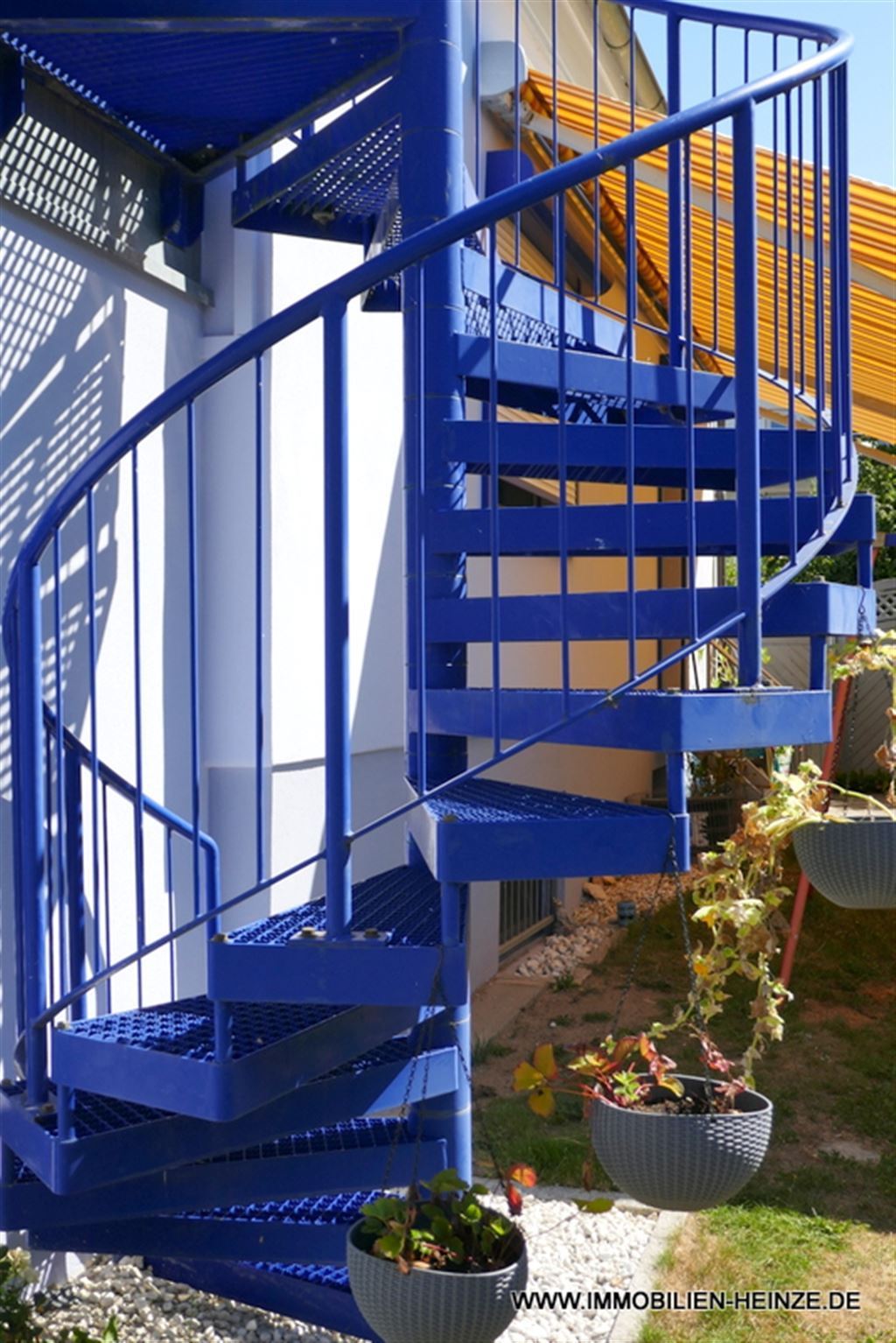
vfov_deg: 51.9
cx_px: 448
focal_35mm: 37
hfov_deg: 36.0
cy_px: 672
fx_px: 1380
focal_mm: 13.3
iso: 125
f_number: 3.5
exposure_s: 1/1000
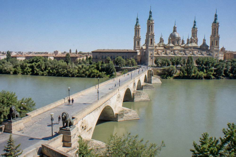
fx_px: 321
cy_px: 78
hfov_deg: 40.4
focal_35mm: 49
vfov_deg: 27.5
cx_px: 118
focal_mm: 49
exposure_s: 1/800
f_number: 5.6
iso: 200
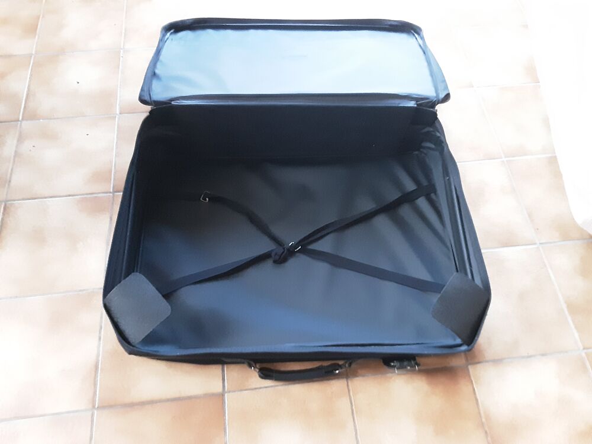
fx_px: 479
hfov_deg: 63.4
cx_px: 296
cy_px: 222
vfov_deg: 49.7
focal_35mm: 28
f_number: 1.9
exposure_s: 1/17
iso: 800
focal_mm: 2.9
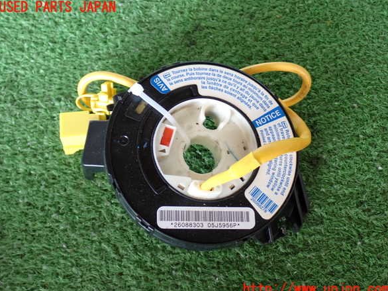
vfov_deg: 34.3
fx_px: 471
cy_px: 148
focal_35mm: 42
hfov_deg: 44.8
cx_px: 194
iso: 200
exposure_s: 1/50
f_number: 2.8
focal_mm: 7.31
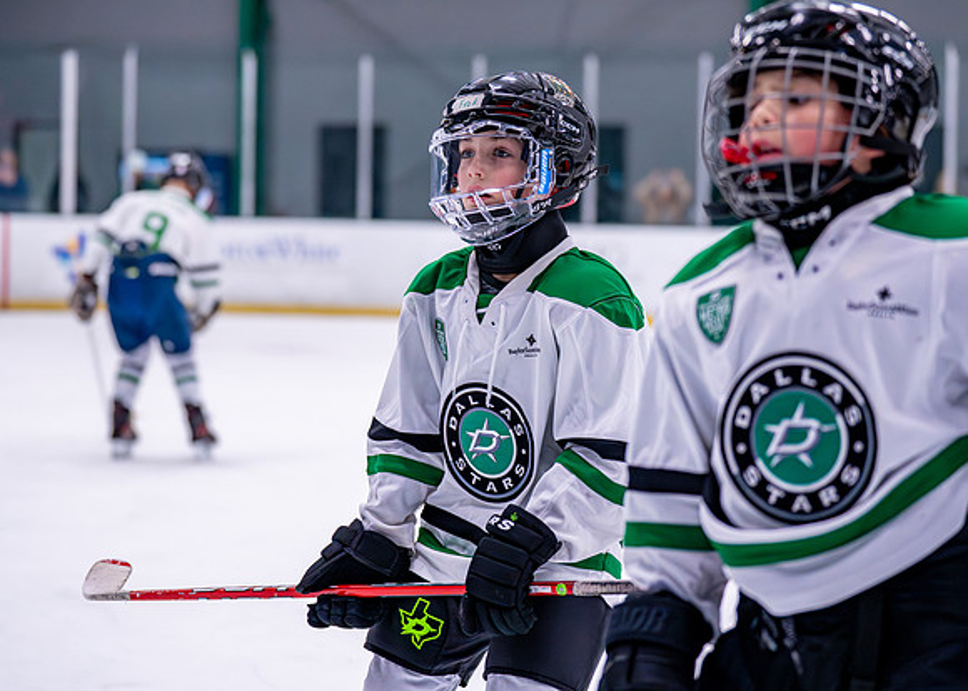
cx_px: 473
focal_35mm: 101
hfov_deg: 19.8
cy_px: 262
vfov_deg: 14.2
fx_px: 2774
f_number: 2.8
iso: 2500
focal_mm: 76
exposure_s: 1/1250
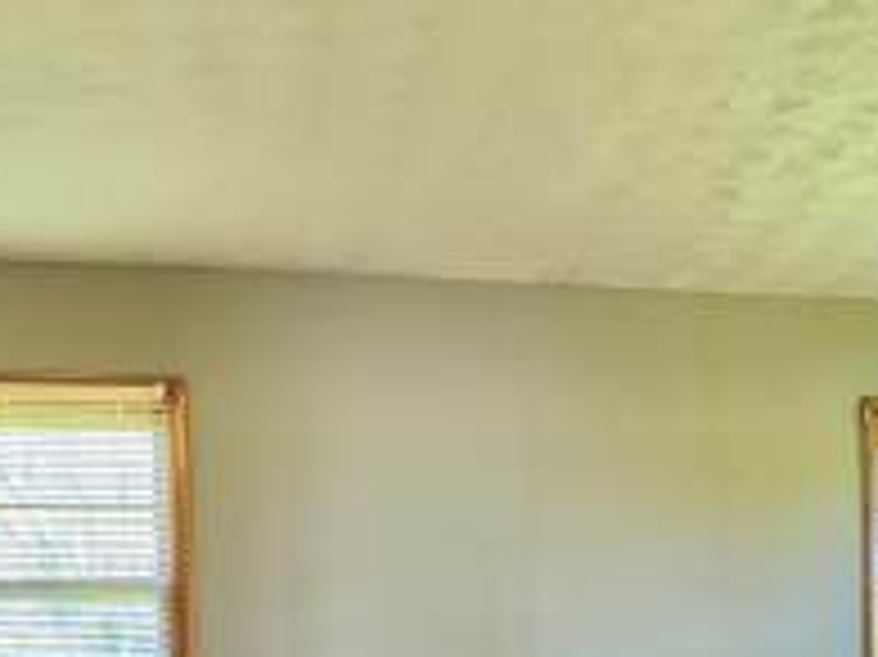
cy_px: 765
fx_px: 1217
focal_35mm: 48
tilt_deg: -0.4
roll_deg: +1.7
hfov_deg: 39.6
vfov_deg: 27.1
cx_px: 502
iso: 320
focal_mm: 2.22
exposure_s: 1/60
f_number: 2.2
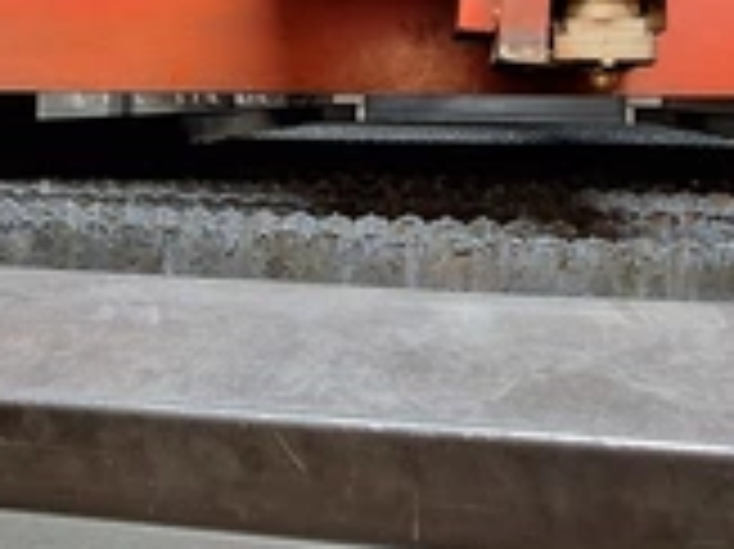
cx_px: 396
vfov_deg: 40.4
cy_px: 45
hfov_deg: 56.8
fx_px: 678
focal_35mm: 32
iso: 160
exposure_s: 1/24
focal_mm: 1.74
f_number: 2.2
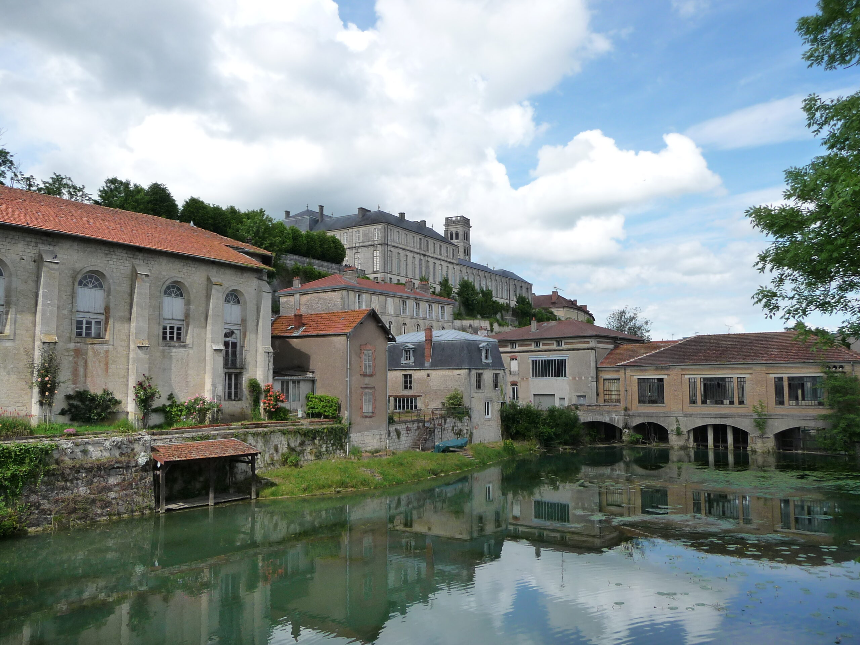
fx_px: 696
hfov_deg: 63.4
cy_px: 322
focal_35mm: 28
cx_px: 430
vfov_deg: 49.7
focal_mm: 4.7
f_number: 3.3
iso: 160
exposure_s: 1/1000
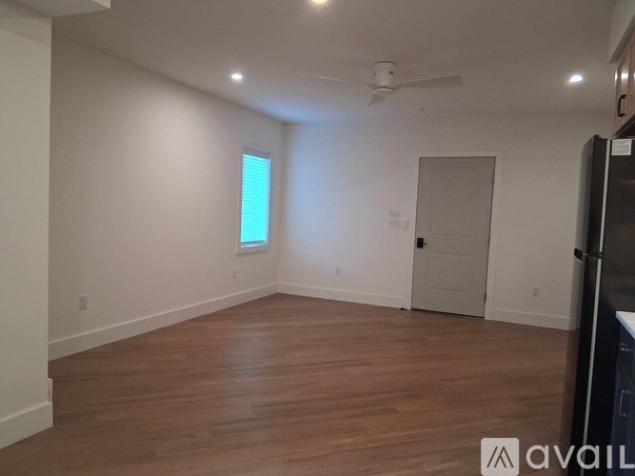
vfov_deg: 53.0
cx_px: 318
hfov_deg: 67.3
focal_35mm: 26
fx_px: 477
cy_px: 238
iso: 320
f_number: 1.8
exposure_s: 1/60
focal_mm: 3.98
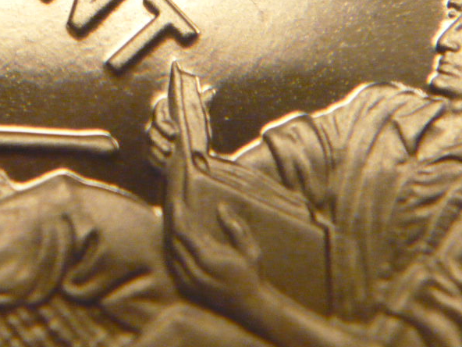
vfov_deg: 8.6
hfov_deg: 11.4
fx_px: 2309
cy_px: 171
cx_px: 223
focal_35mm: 173
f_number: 5.1
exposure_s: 1/80
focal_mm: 16.5
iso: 800
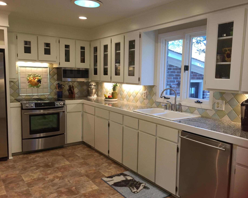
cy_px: 100
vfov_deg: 47.1
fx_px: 228
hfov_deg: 57.1
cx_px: 133
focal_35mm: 31
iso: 50
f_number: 2.2
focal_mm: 4.15
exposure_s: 1/30
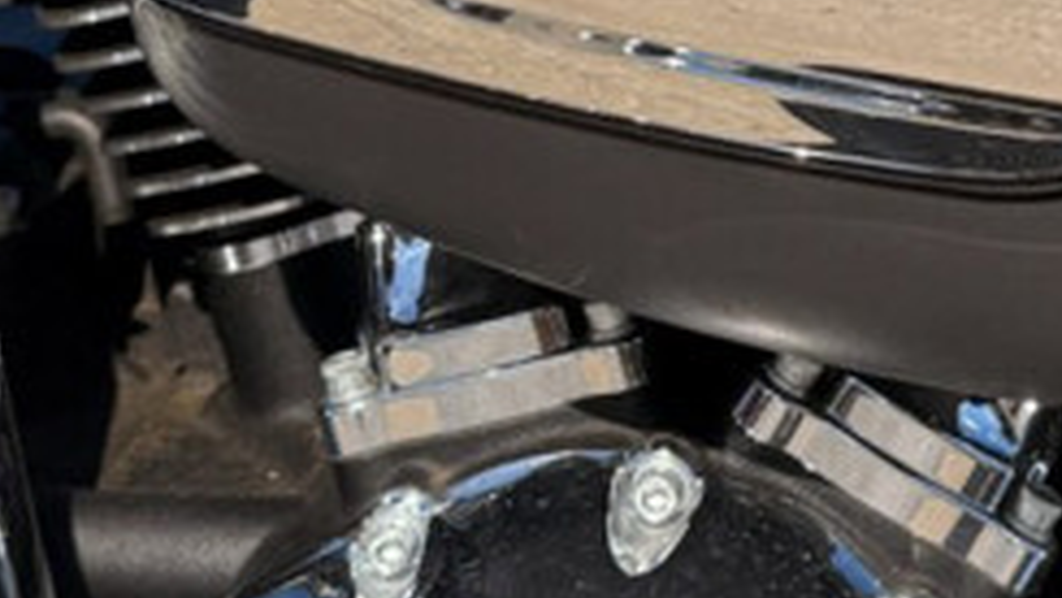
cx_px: 967
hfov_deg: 18.5
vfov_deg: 10.3
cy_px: -306
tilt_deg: -7.9
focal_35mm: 114
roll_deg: -3.4
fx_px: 3211
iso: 80
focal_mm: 6.76
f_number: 1.78
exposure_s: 1/3425
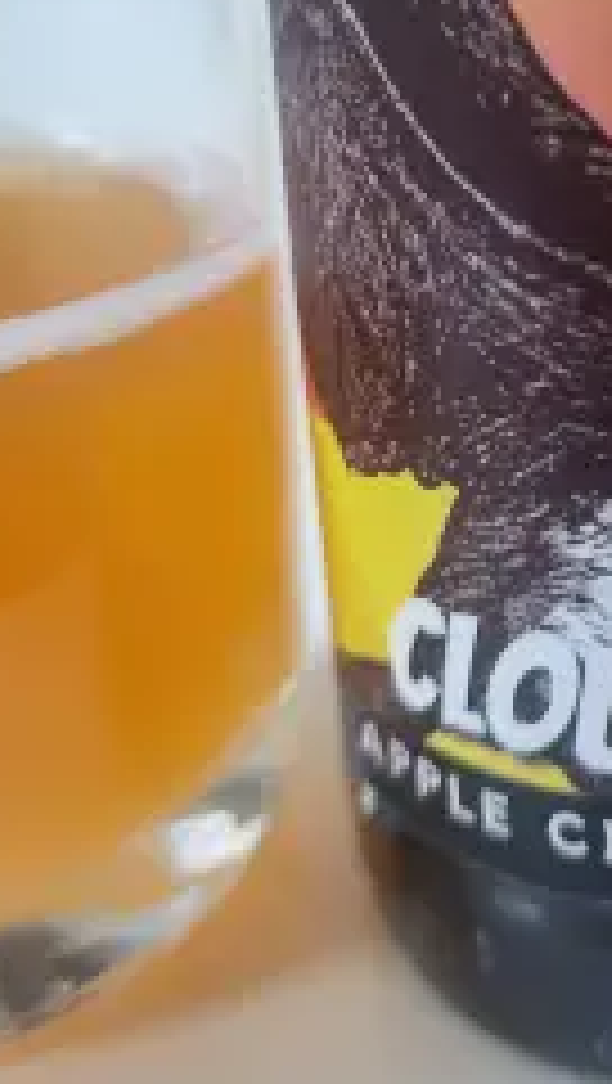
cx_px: 612
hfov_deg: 24.3
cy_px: 346
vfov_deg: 43.0
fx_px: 1353
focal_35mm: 47
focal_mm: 5.4
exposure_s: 1/50
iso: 640
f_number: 1.8
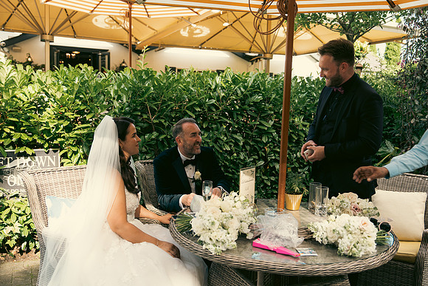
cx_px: 214
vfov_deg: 37.9
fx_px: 416
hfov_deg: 54.4
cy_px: 143
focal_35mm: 35
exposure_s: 1/200
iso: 125
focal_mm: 35
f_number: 3.5
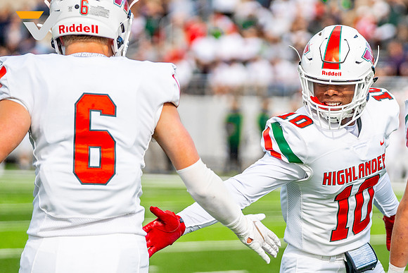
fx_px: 3540
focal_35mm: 312
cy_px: 140
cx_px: 316
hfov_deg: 6.6
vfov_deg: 4.4
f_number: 2.8
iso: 400
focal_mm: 154
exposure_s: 1/2000
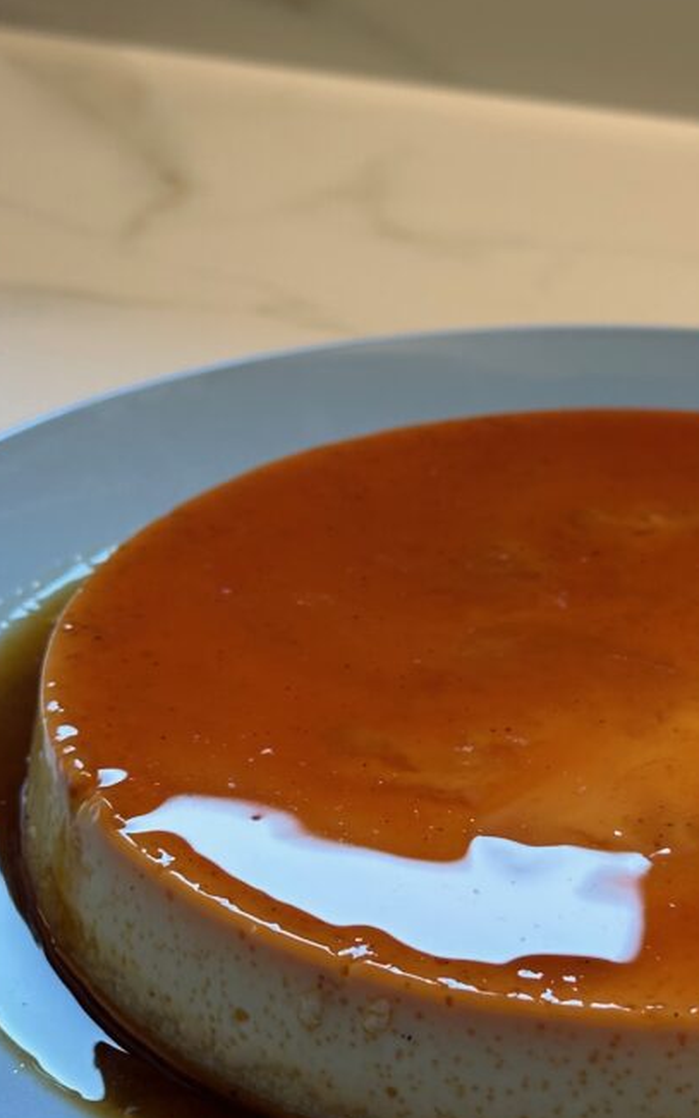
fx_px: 2438
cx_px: 448
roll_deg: -0.5
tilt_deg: -28.4
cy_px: 565
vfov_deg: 25.8
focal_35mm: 80
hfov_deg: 16.3
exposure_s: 1/50
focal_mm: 6.86
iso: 40
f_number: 1.78
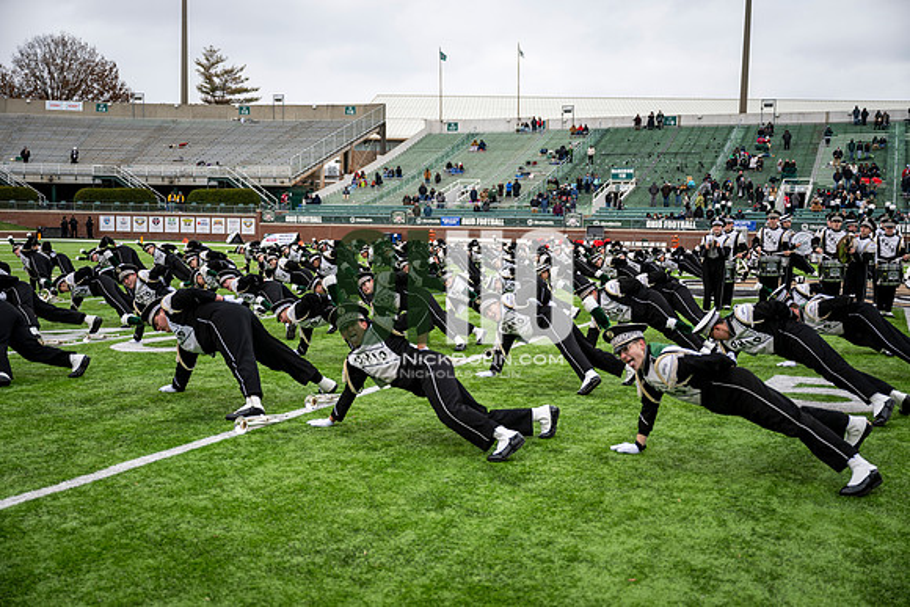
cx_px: 455
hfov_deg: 50.7
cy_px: 304
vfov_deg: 35.1
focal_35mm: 38
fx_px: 961
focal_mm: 38
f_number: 2.8
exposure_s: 1/500
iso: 100
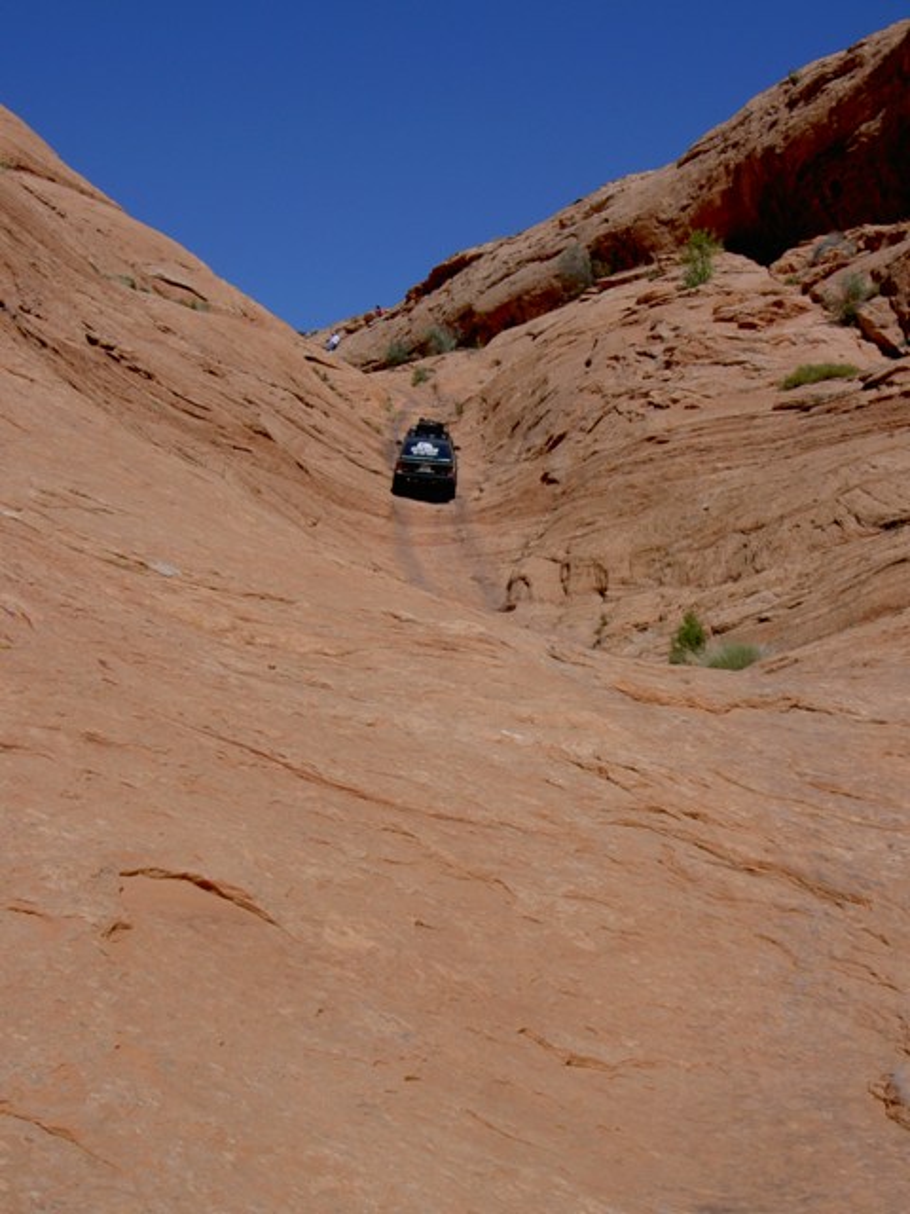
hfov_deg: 21.3
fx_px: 2419
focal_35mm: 69
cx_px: 455
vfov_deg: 28.2
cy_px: 607
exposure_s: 1/640
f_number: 6.1
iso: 100
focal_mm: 14.2
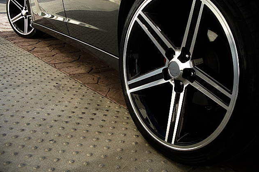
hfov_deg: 50.7
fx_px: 273
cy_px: 77
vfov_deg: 35.0
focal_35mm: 38
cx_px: 128
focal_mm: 6.3
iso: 50
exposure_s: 1/160
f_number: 2.8
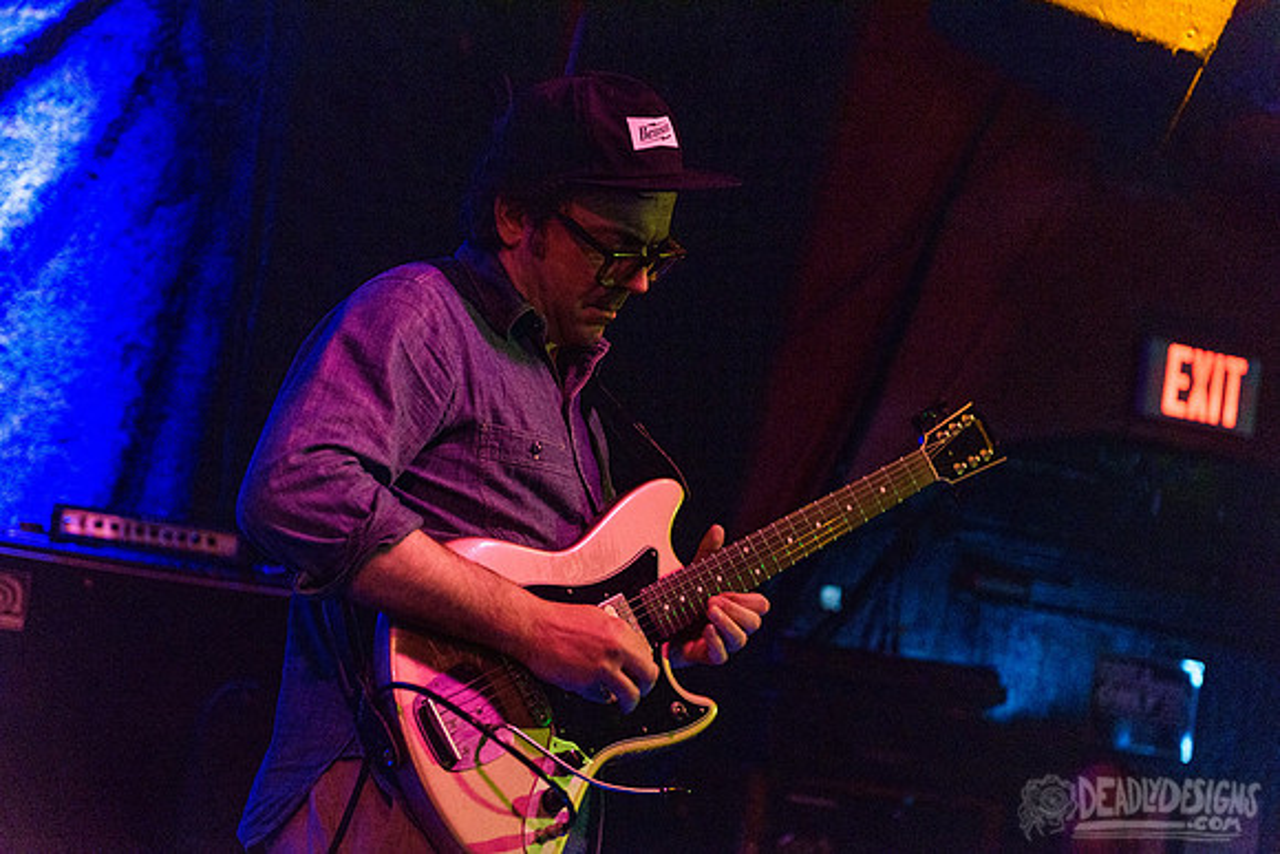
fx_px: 2489
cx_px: 640
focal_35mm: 70
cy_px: 427
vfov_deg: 19.5
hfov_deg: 28.8
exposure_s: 1/80
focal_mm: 70
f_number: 3.2
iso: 5000
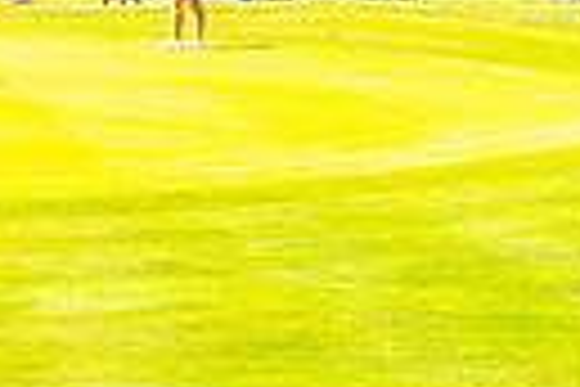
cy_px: -403
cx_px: 40
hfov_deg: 11.6
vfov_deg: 7.5
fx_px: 2835
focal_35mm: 176
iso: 200
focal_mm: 39
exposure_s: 1/400
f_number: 7.1
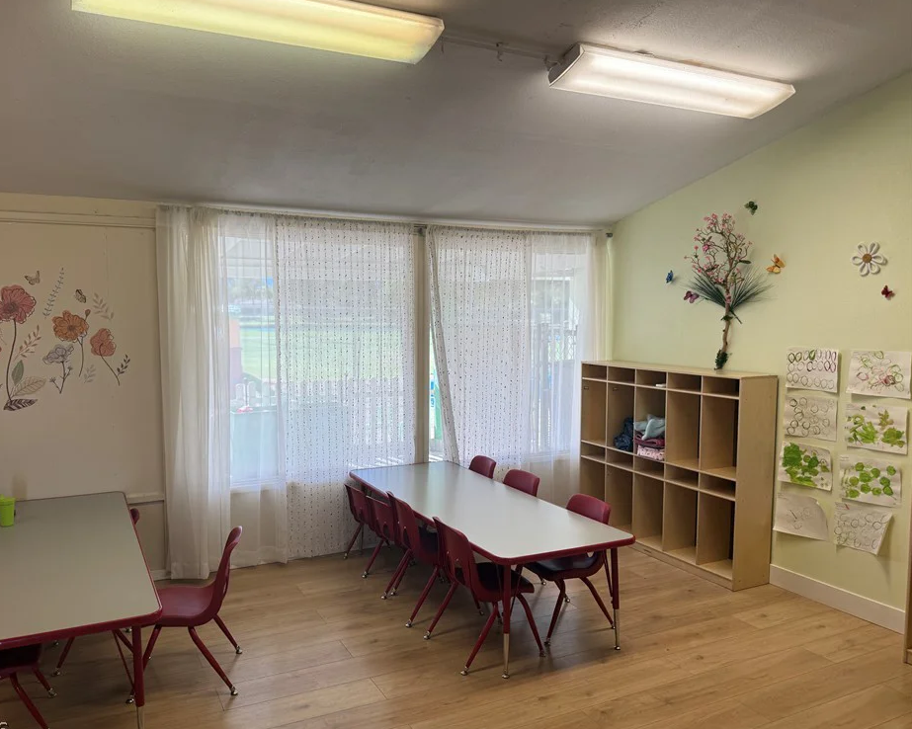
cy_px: 367
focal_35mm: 26
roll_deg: +0.7
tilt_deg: -1.4
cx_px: 407
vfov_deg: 54.9
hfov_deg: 65.9
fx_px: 702
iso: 50
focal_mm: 6.76
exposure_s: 1/132
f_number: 1.78
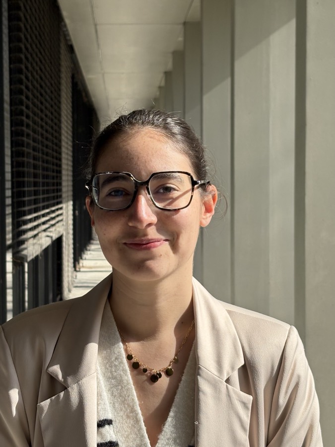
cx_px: 168
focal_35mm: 52
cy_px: 224
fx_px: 671
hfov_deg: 28.0
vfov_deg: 36.8
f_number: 1.6
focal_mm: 5.96
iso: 50
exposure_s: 1/2364
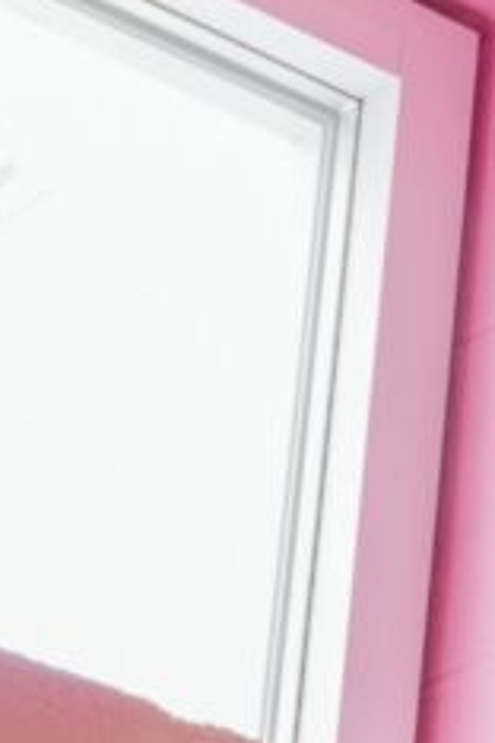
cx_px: 1072
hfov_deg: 6.1
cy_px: 978
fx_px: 4517
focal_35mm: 219
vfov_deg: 9.2
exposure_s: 1/100
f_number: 9
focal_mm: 50
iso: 800
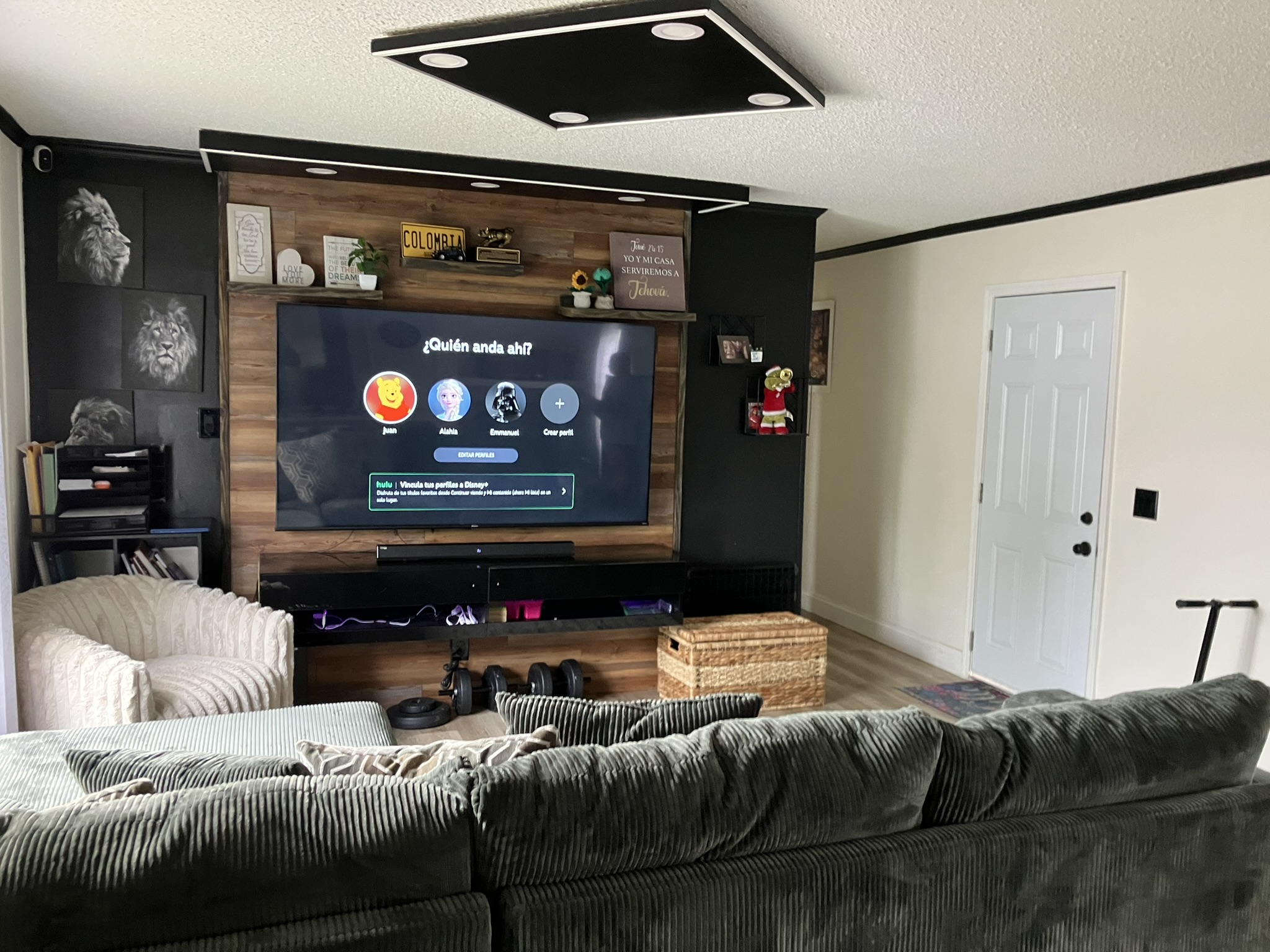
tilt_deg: -5.7
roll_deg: -1.9
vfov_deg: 49.7
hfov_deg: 63.4
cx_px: 635
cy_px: 476
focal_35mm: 28
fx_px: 1027
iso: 320
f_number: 1.8
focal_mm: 3.99
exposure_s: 1/36
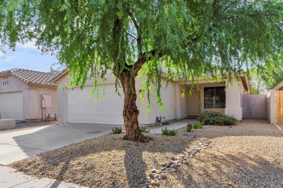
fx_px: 188
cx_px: 142
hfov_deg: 73.8
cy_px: 94
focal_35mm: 24
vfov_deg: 52.9
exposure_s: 1/320
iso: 320
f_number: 9
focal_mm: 16
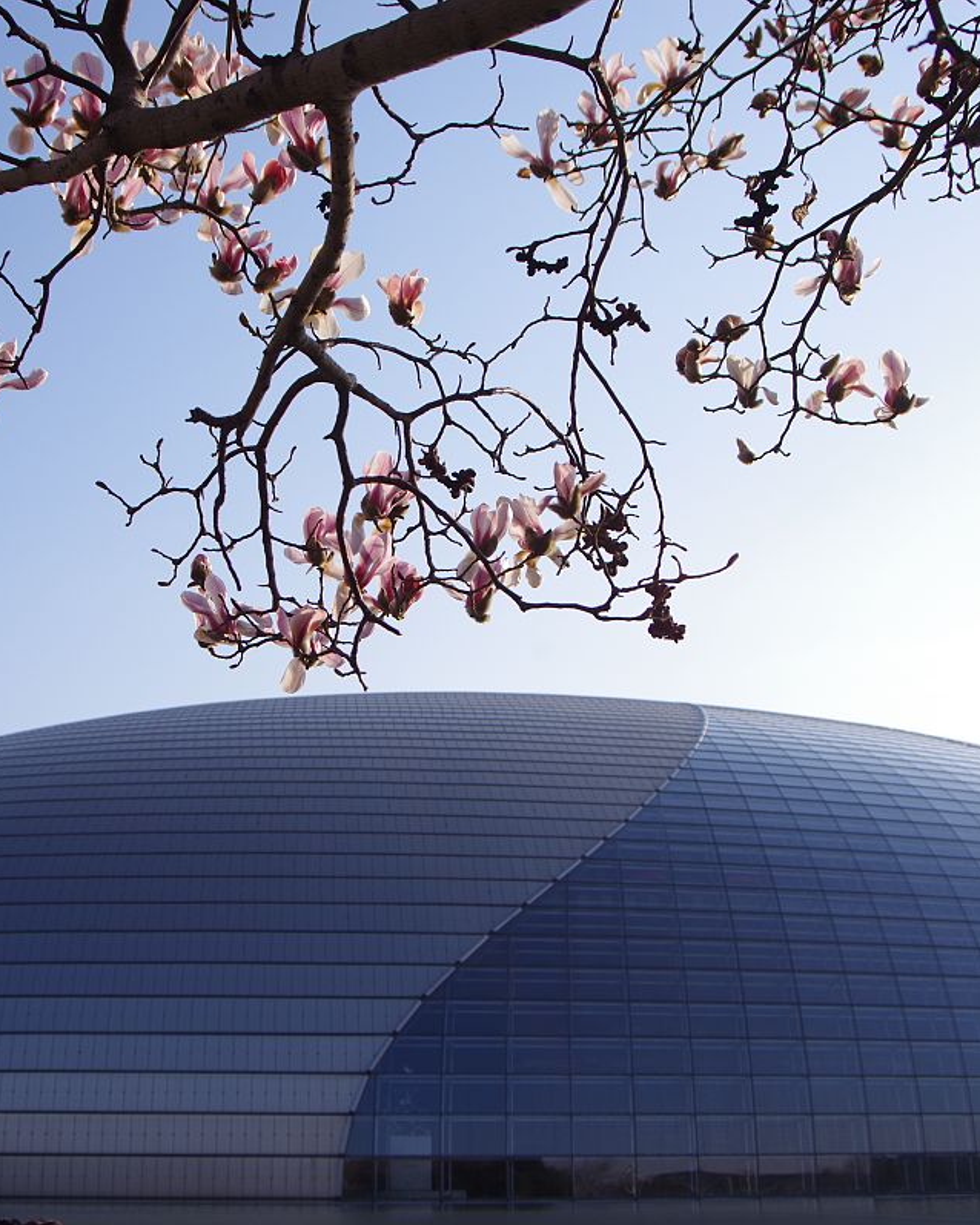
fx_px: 1741
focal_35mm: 48
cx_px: 396
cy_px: 612
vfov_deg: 38.8
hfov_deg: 31.4
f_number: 7.1
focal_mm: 34
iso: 200
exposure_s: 1/400
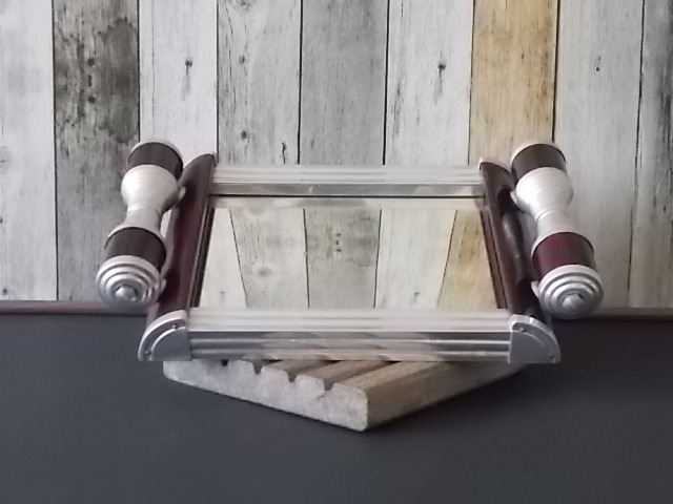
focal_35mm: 58
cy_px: 252
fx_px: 1128
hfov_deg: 33.2
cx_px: 336
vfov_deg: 25.2
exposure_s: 1/25
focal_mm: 10.3
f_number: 4.9
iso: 800
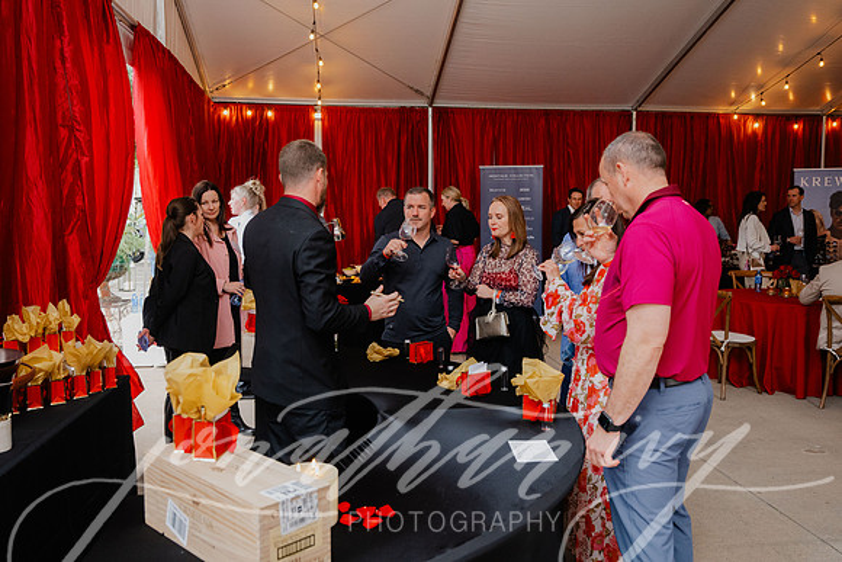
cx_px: 421
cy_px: 281
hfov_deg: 59.5
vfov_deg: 41.7
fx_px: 737
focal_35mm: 32
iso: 2000
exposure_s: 1/160
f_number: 4
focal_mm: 31.5
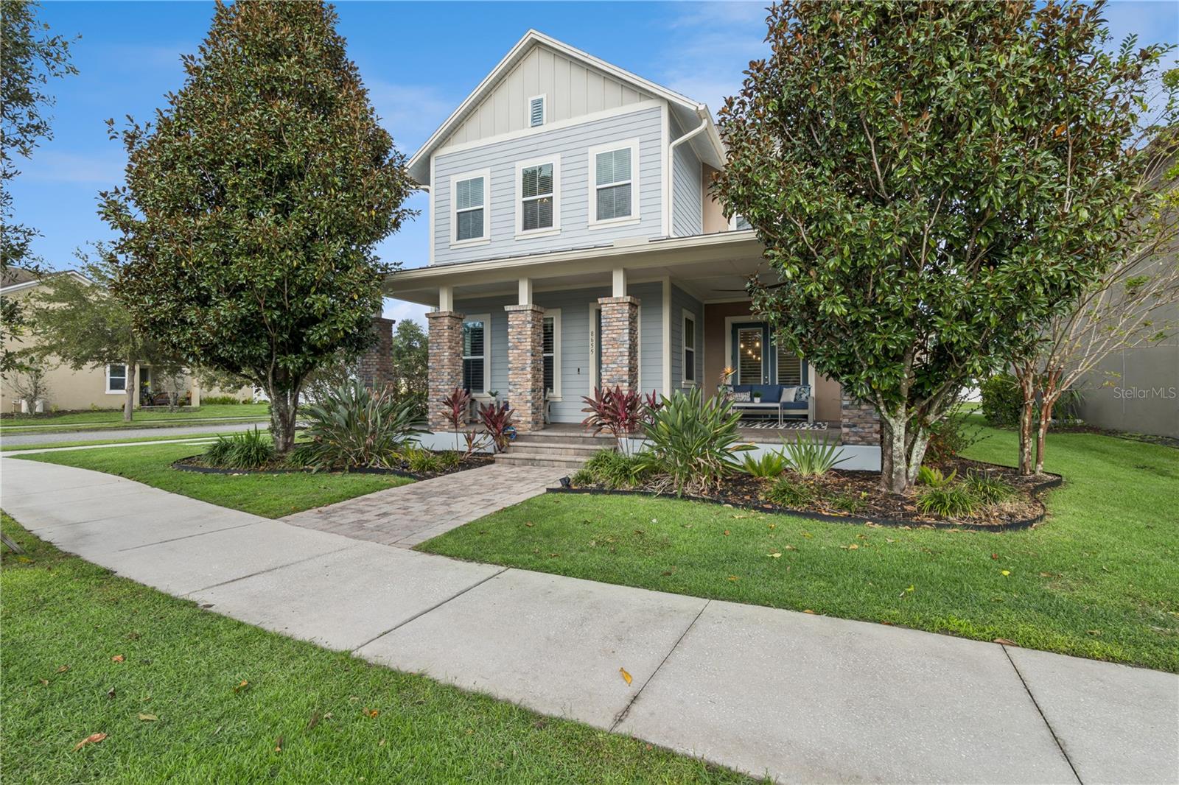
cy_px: 392
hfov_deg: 96.7
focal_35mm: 16
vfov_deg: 73.7
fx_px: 524
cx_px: 590
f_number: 20
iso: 100
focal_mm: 16
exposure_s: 1/20
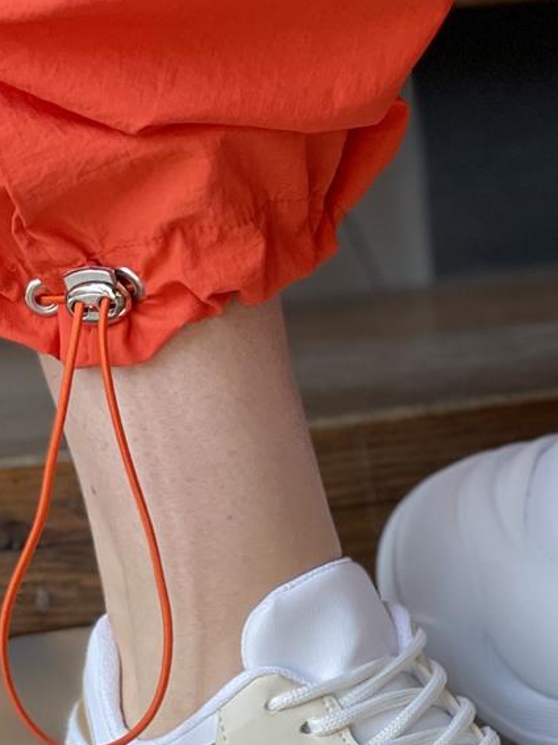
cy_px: 782
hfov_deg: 8.2
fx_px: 3893
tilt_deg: -14.7
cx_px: 563
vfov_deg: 10.8
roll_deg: +3.7
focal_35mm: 181
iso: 100
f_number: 2.2
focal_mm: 7.5
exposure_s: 1/121
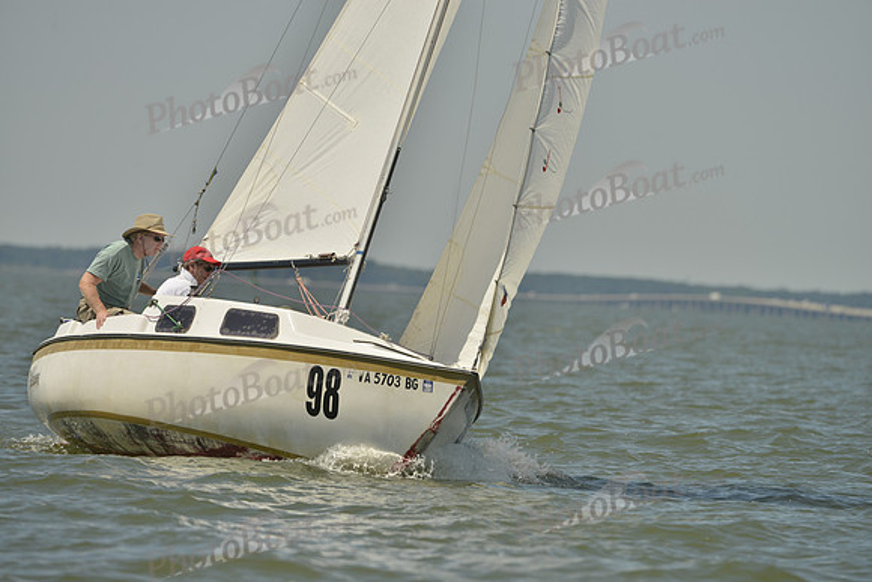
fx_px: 9691
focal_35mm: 400
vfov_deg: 3.4
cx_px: 436
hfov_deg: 5.2
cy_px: 291
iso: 200
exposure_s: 1/1250
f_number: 7.1
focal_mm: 400
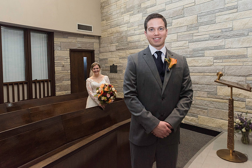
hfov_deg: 67.0
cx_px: 126
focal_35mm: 27
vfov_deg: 47.5
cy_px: 73
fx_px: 190
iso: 1250
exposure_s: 1/160
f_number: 4.5
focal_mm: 24
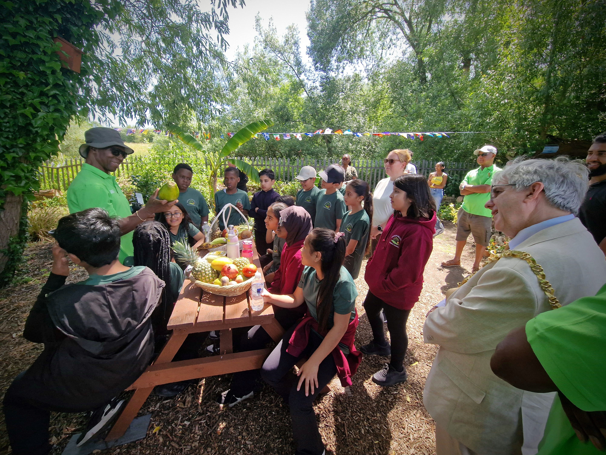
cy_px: 228
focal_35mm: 13
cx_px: 303
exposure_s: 1/342
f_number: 2.2
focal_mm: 2.2
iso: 50
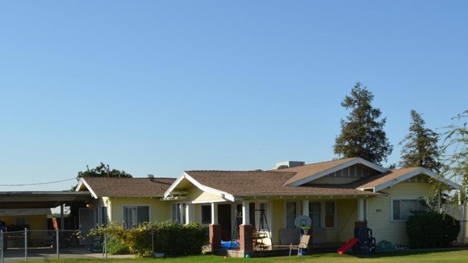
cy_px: 207
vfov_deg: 22.0
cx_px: 291
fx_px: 670
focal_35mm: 54
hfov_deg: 38.3
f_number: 8
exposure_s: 1/250
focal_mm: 24
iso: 100
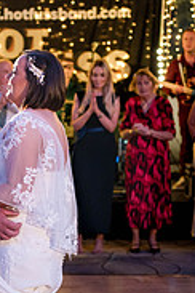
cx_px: 21
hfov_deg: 15.7
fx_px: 699
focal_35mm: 86
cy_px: 191
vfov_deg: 23.6
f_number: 1.8
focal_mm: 35
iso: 2500
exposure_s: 1/250
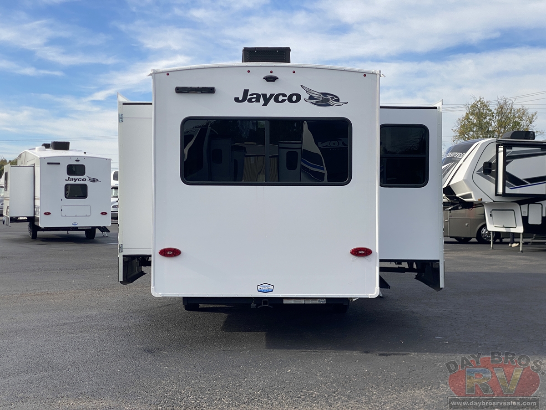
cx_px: 273
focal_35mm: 52
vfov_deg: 28.0
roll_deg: -0.7
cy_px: 205
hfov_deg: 36.8
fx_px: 820
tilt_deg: +0.2
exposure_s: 1/1370
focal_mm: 6
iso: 20
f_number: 2
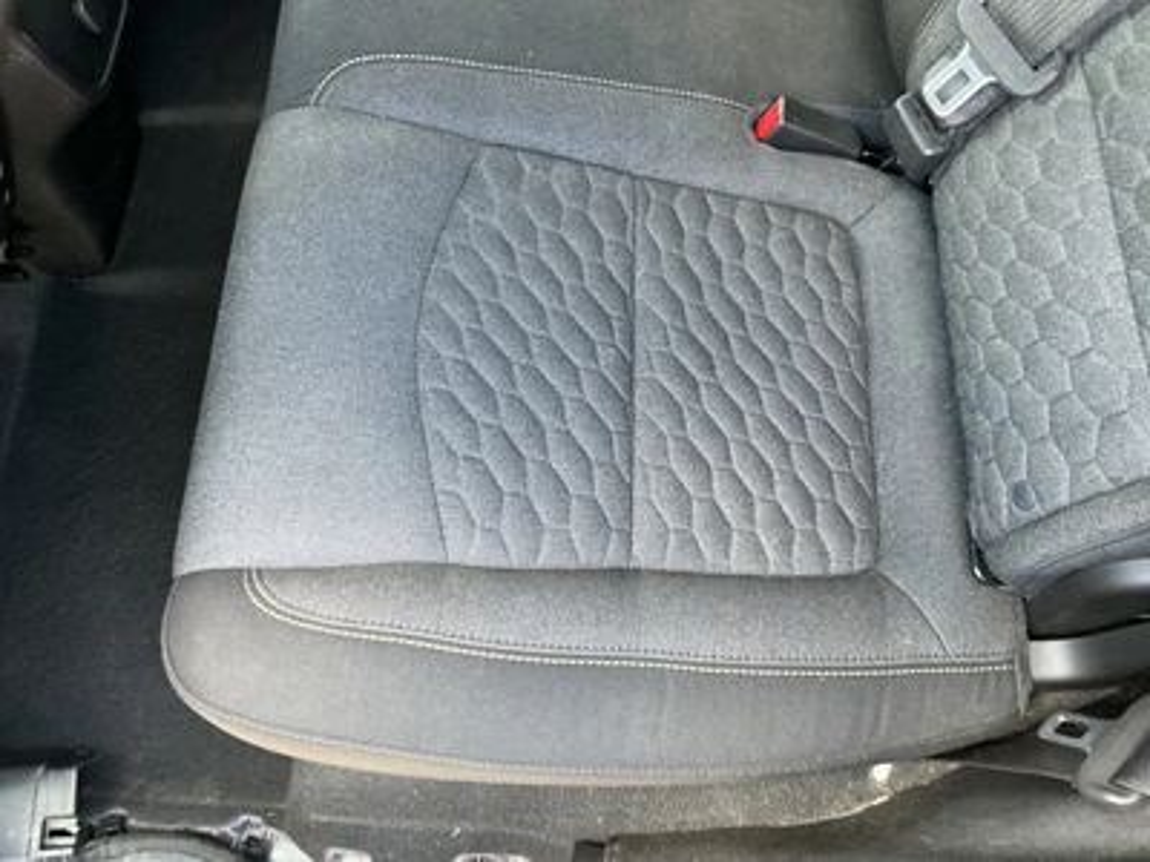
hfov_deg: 63.4
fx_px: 930
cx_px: 575
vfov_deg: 49.7
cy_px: 431
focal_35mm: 28
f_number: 1.8
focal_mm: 3
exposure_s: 1/60
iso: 125
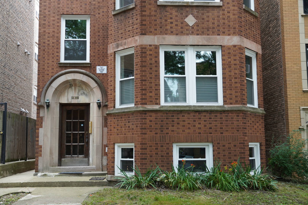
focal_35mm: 45
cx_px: 154
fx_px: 385
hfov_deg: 43.6
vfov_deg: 29.9
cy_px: 102
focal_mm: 30
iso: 100
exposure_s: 1/50
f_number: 4.5
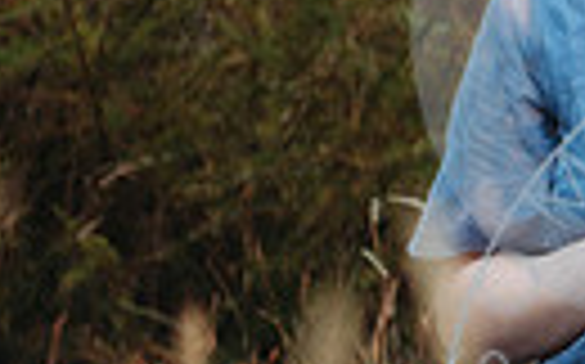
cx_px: 1125
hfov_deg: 6.4
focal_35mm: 318
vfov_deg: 4.1
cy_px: 79
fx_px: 5066
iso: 400
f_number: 2.8
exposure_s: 1/250
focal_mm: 70
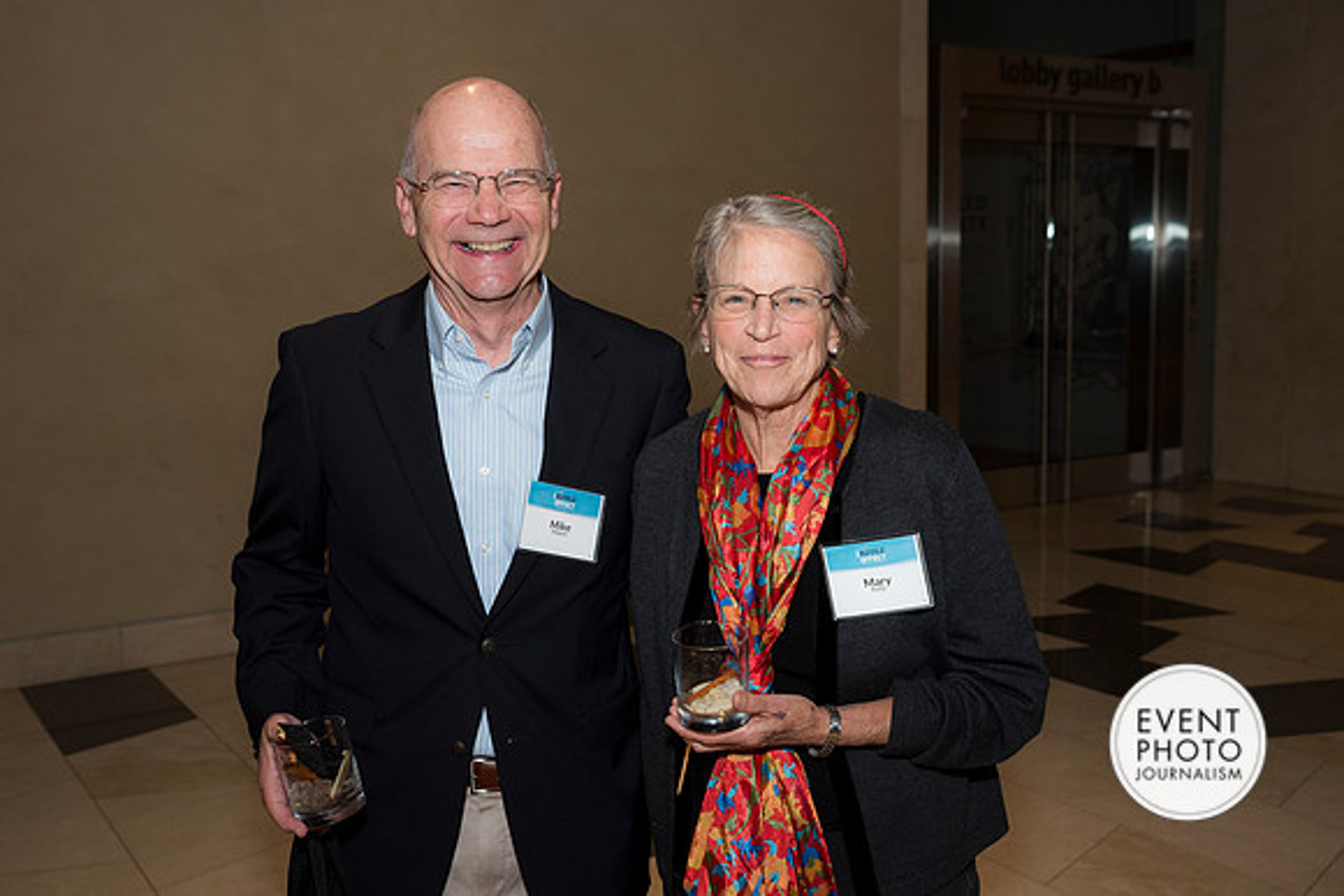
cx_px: 672
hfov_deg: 48.4
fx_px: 1494
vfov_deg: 33.4
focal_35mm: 40
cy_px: 448
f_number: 5.6
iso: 800
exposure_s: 1/125
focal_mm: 40
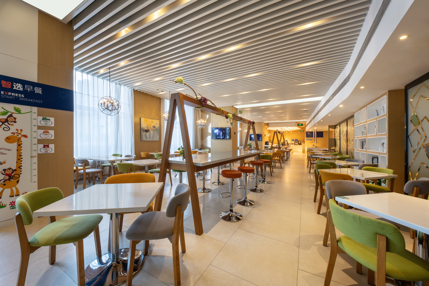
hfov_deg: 104.3
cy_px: 143
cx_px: 214
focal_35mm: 14
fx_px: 167
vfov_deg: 81.2
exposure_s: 1/2
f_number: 10
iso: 100
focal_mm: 14
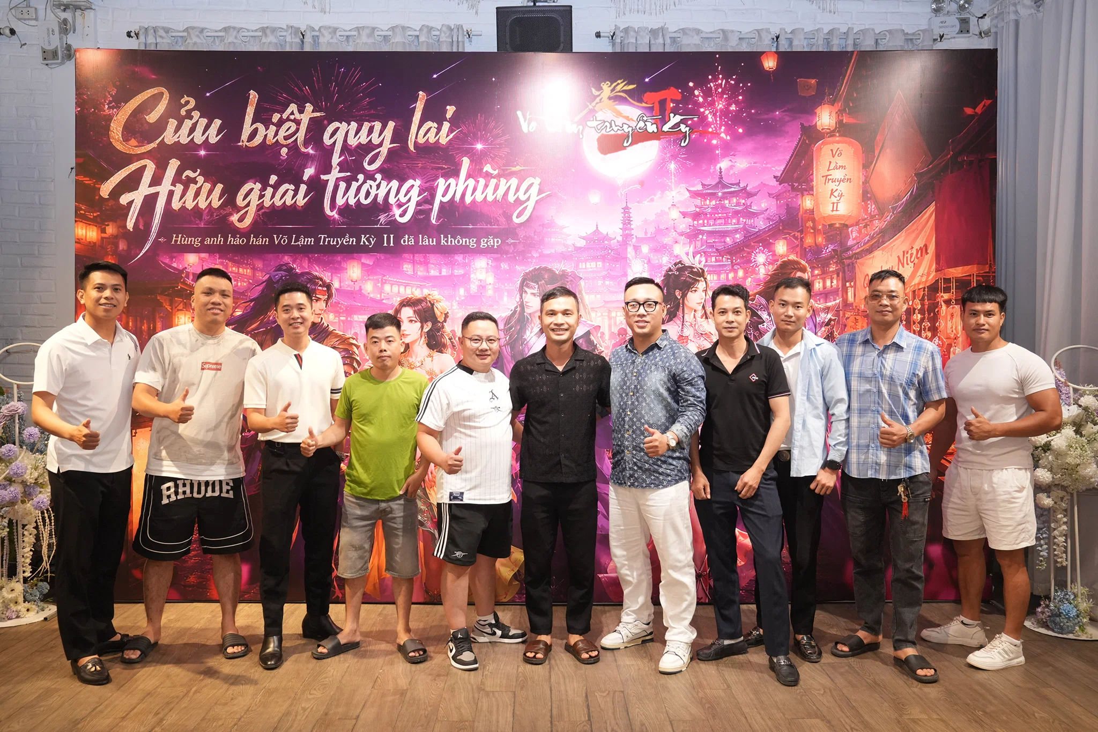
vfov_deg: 43.6
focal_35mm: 30
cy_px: 366
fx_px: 915
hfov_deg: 61.9
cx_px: 549
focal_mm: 30
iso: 2000
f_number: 4.5
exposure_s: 1/125
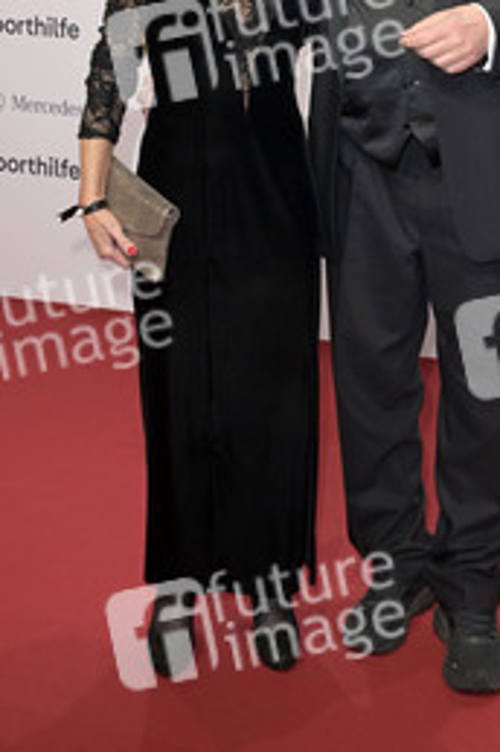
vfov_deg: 29.2
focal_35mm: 68
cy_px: 186
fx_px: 1420
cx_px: 340
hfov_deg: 19.9
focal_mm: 44
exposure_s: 1/200
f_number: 6.3
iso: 640
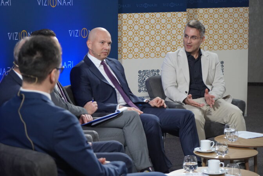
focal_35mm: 105
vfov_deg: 13.0
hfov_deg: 19.5
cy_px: 88
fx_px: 767
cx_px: 132
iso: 1600
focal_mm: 70
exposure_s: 1/160
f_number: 4
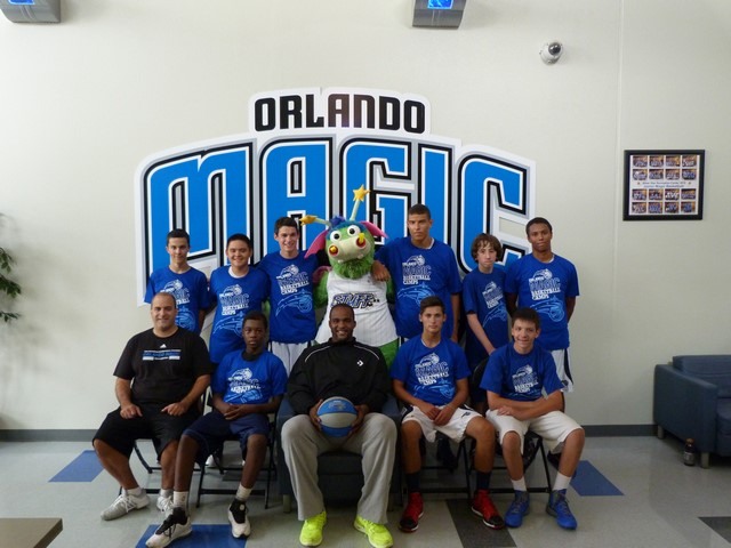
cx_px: 366
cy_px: 274
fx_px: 570
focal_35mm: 27
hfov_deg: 65.3
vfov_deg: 51.4
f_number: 2.8
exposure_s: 1/60
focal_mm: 4.8
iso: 320
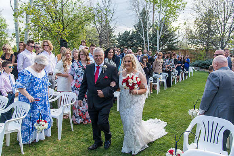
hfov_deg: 61.9
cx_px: 117
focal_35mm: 30
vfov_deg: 43.6
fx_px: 195
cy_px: 78
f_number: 4
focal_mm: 30
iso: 400
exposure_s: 1/400
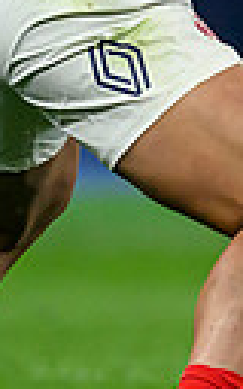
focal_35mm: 2862
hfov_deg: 0.5
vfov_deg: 0.7
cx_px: 817
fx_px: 30326
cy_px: 61
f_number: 2.8
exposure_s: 1/3200
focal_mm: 400
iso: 3200
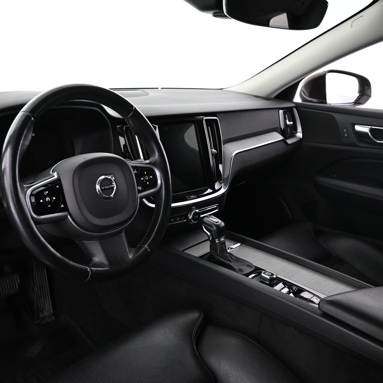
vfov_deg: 52.5
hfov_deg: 51.3
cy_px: 190
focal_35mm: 31
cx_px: 121
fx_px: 388
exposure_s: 1/20
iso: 1600
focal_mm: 16
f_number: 3.5
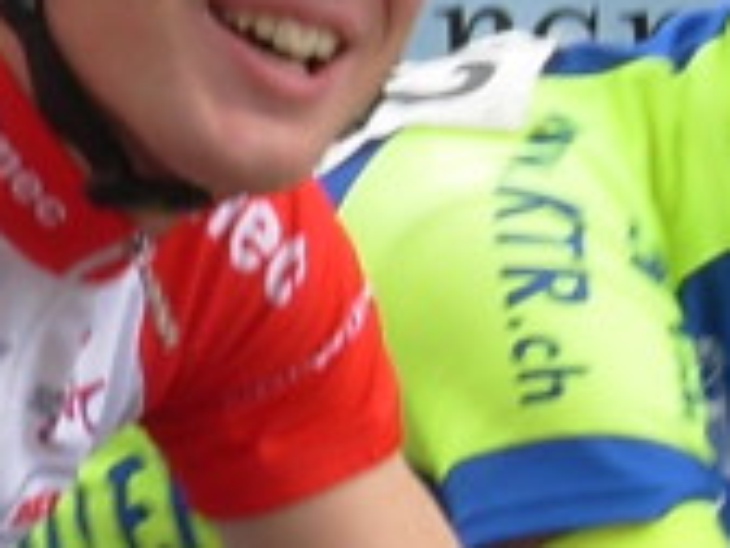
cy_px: 191
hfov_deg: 3.4
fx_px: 12316
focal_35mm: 584
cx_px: 91
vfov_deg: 2.5
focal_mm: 15.9
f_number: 6.7
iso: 50
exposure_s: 1/67.8
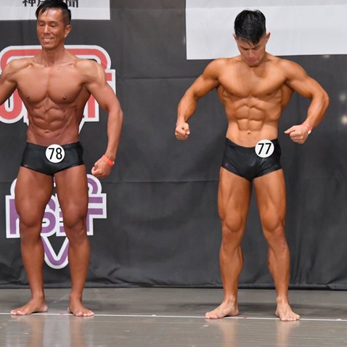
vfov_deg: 5.7
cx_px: 177
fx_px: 3516
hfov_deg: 5.7
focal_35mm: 310
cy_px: 163
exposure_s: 1/400
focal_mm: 150
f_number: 5.6
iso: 6400
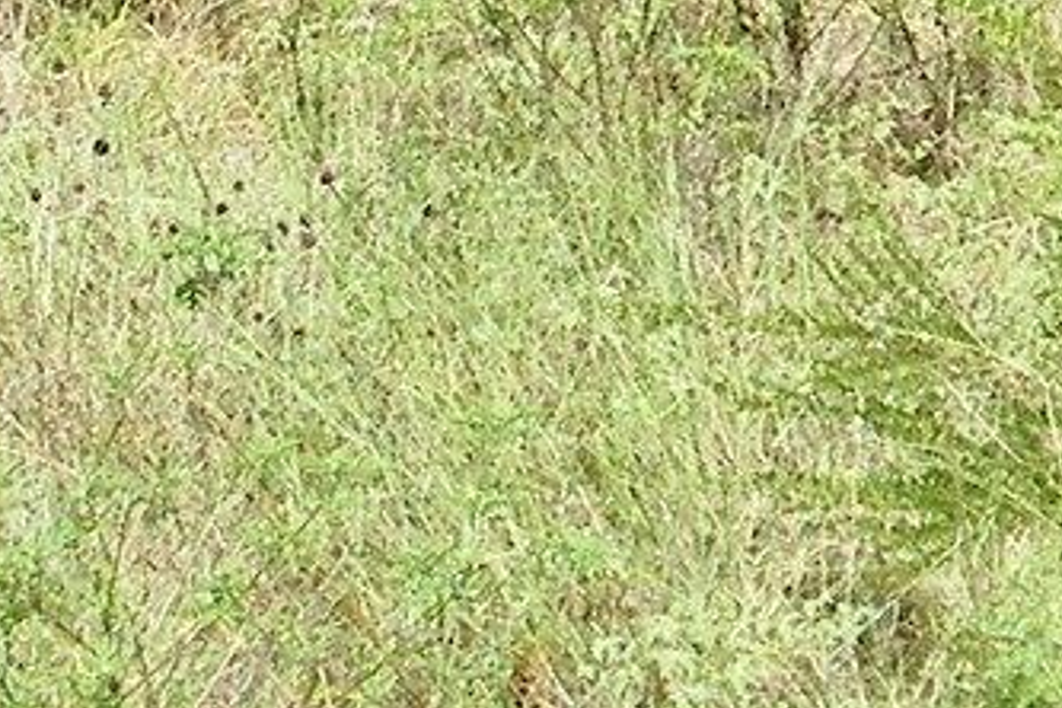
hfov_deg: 12.0
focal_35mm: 168
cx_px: 1282
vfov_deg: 8.0
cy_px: -462
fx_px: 4956
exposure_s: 1/200
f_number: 7
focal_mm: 5
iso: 80
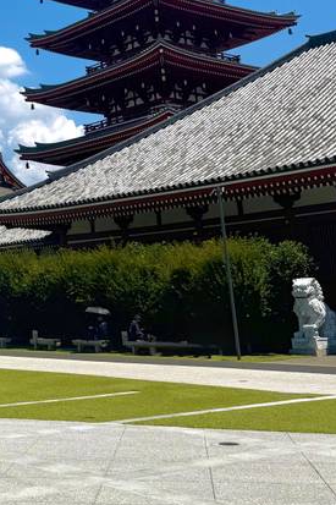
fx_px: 813
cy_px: -10
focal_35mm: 58
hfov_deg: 22.3
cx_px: -12
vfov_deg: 31.6
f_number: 1.78
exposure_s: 1/8130
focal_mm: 6.76
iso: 80
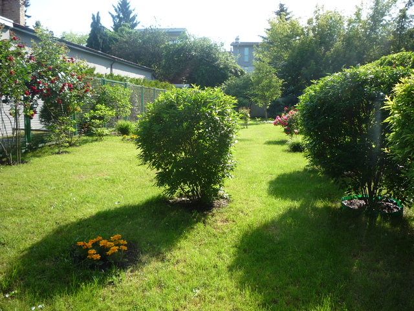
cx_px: 207
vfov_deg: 44.2
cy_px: 156
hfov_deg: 56.8
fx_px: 383
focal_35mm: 32
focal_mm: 5.2
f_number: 4
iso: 100
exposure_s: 1/200
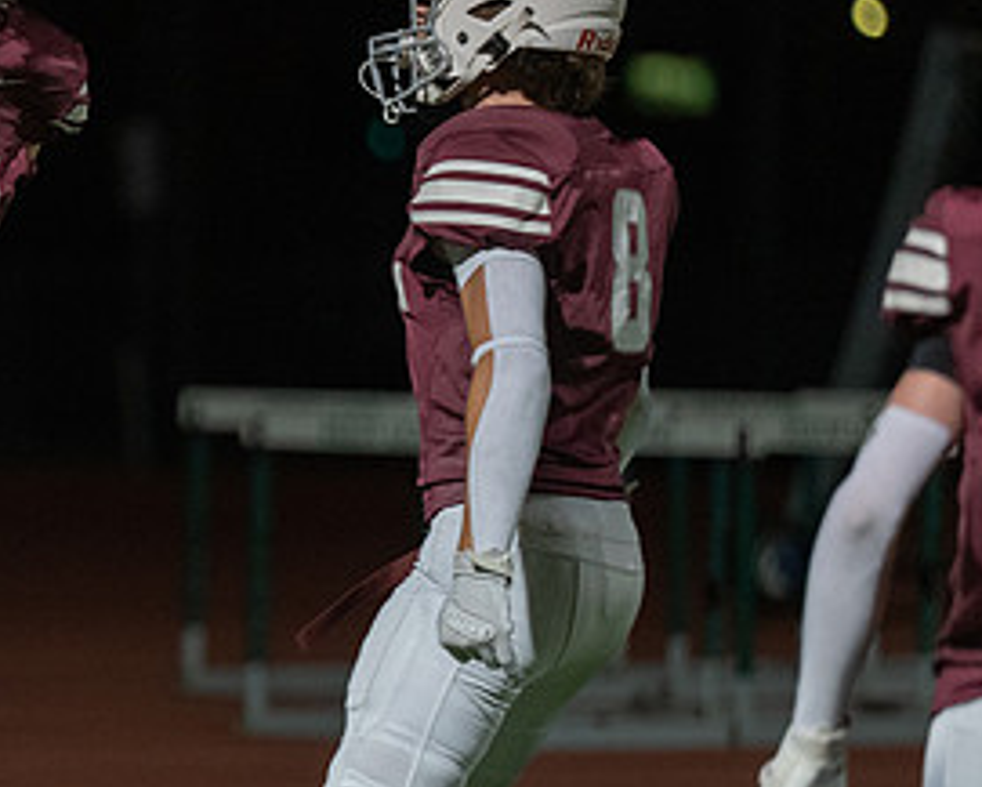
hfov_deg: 4.3
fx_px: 12996
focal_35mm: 447
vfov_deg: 3.5
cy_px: 419
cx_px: -243
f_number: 2.8
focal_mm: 173
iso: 3200
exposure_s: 1/1000
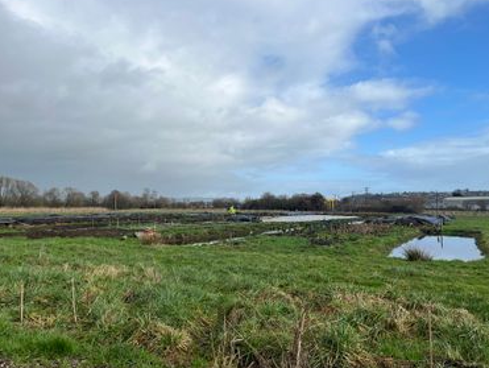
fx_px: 396
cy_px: 178
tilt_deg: +3.4
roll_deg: -1.2
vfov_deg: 49.8
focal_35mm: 28
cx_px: 235
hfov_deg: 63.4
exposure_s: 1/4016
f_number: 1.6
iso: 50
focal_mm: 5.1
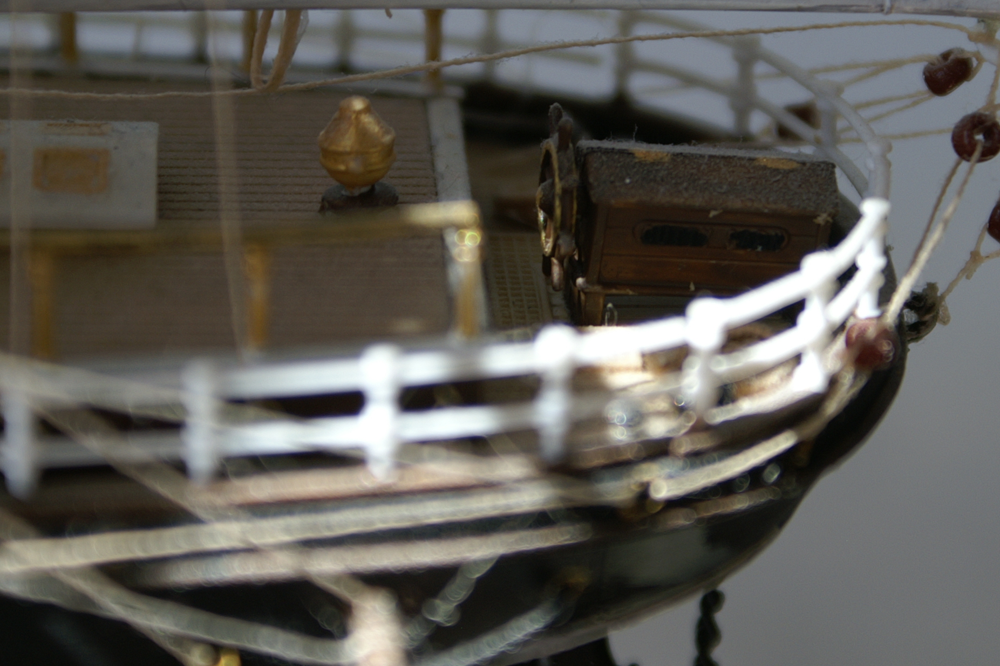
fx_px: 4055
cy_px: 161
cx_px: 583
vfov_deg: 9.4
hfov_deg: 14.1
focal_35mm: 146
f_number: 5.6
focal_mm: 60
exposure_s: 1/160
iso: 125
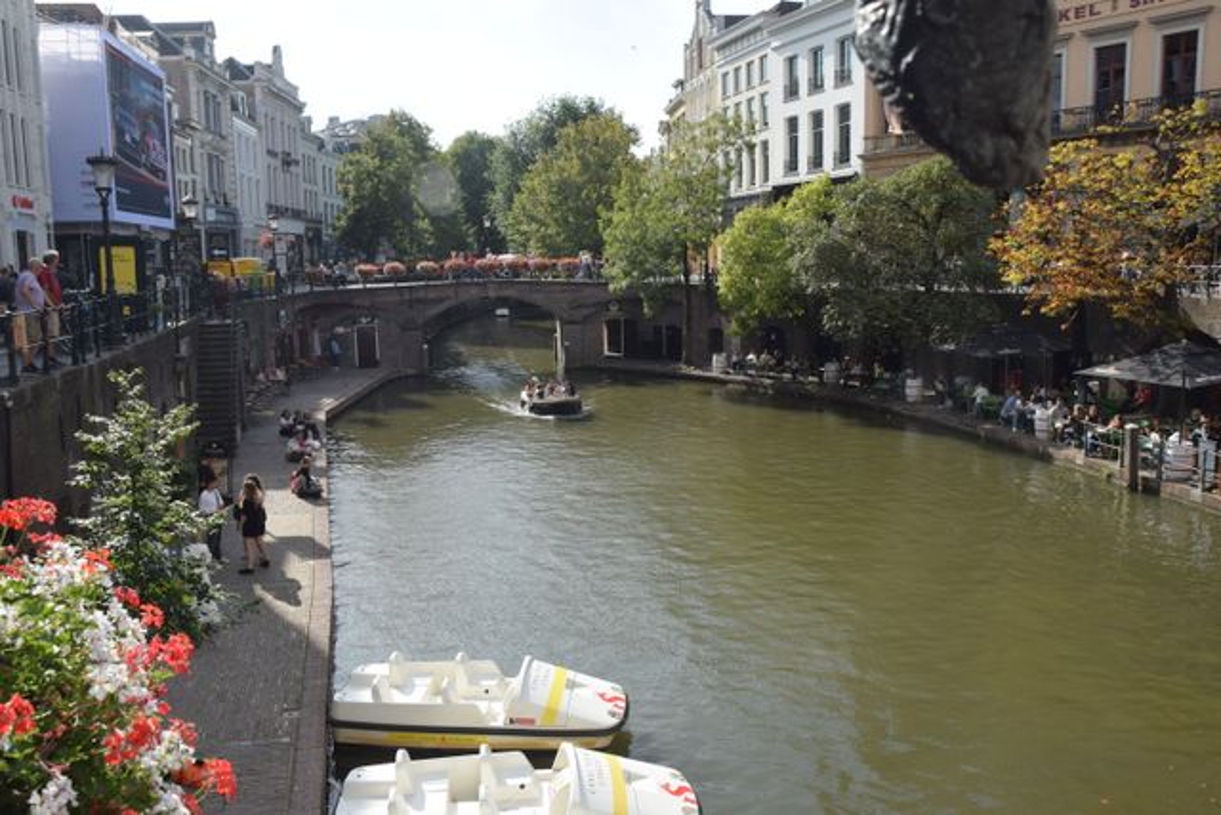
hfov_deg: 61.9
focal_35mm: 30
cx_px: 610
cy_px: 408
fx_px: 1018
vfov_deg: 43.6
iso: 200
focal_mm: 20
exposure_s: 1/320
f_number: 9
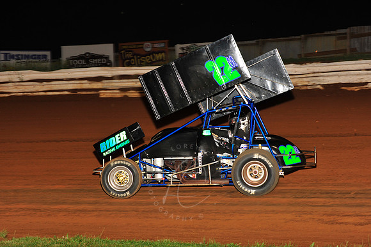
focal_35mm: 92
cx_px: 186
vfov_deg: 14.8
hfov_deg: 22.2
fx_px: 948
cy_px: 124
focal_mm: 92
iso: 800
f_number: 6.3
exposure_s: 1/320
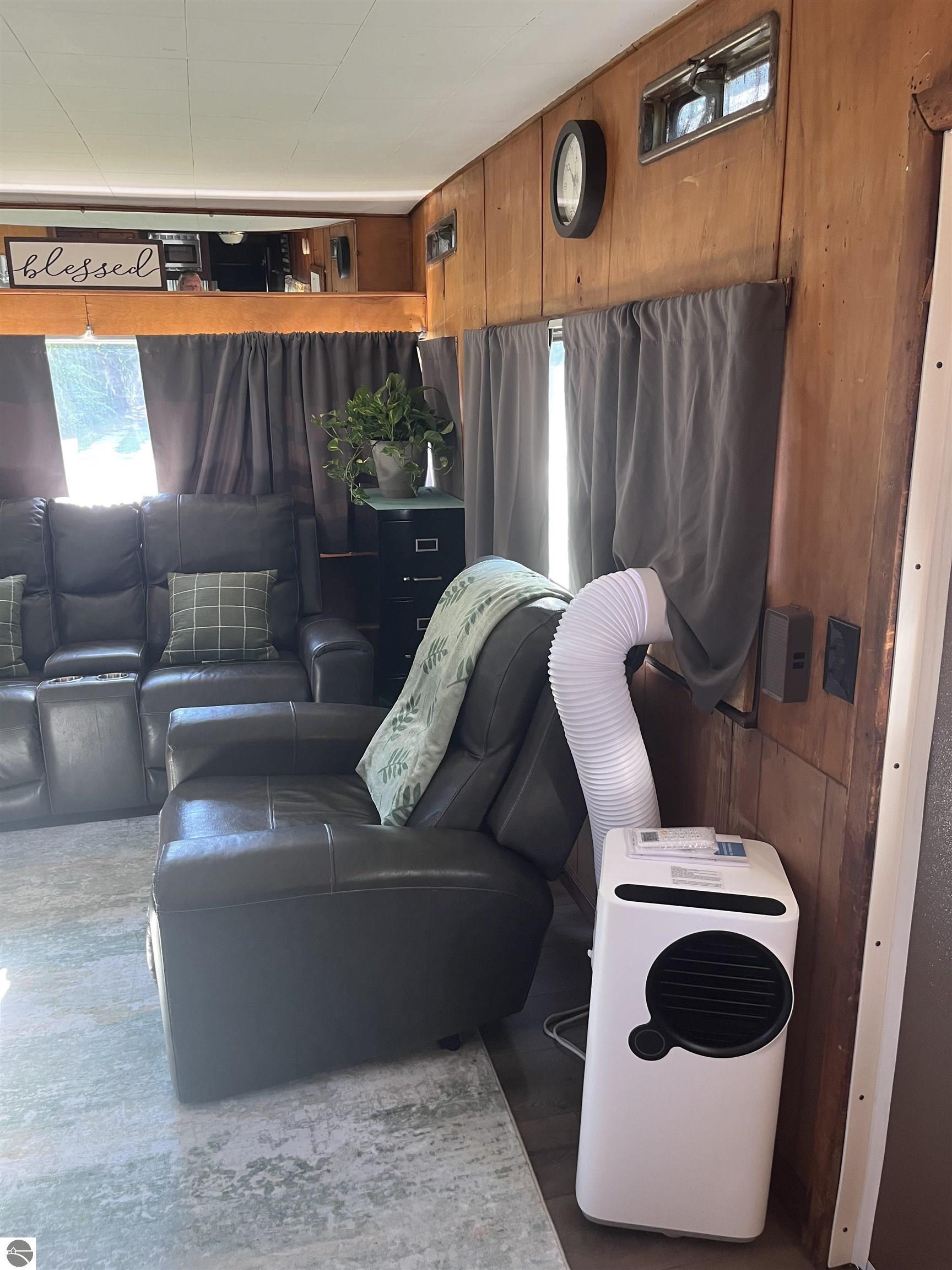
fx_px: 953
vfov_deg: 67.3
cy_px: 635
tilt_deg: -17.7
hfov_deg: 53.1
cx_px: 476
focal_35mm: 26
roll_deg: -0.6
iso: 125
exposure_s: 1/60
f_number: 1.6
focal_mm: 5.1
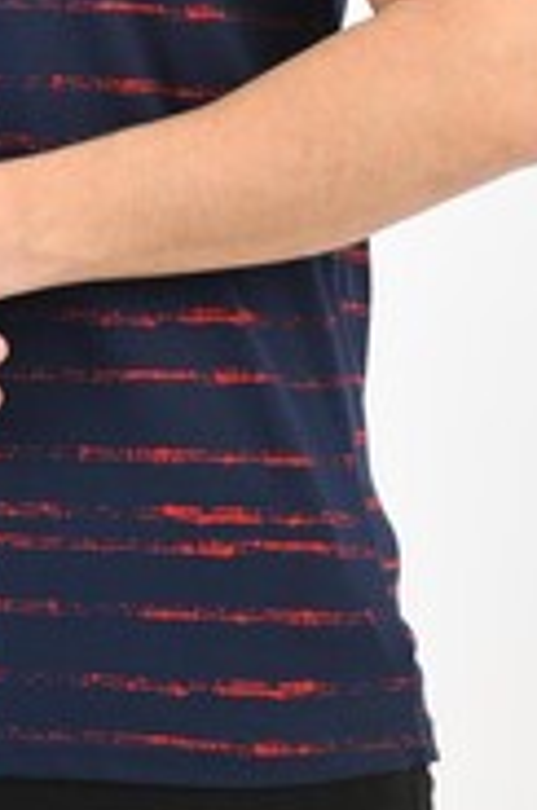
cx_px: -40
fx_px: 4492
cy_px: -145
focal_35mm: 200
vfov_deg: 10.2
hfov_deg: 6.8
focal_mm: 68
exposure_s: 1/160
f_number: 7.1
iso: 100
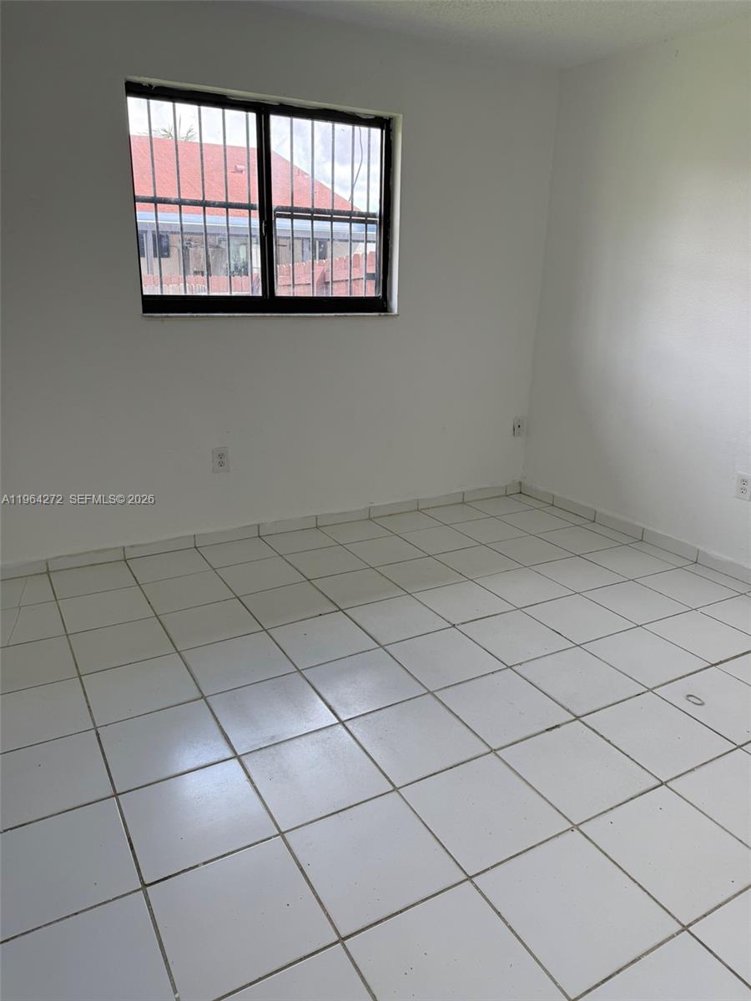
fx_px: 694
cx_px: 376
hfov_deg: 56.8
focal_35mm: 24
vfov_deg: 71.6
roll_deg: -1.9
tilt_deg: -17.2
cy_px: 500
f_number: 1.78
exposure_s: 1/298
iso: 100
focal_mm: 6.76
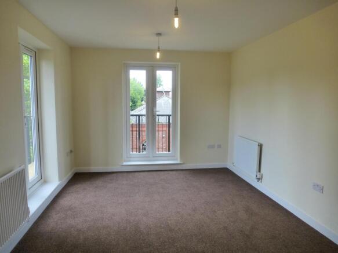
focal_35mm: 24
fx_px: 234
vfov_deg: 56.8
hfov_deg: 71.6
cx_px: 169
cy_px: 126
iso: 320
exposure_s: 1/100
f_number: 3.3
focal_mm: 4.3
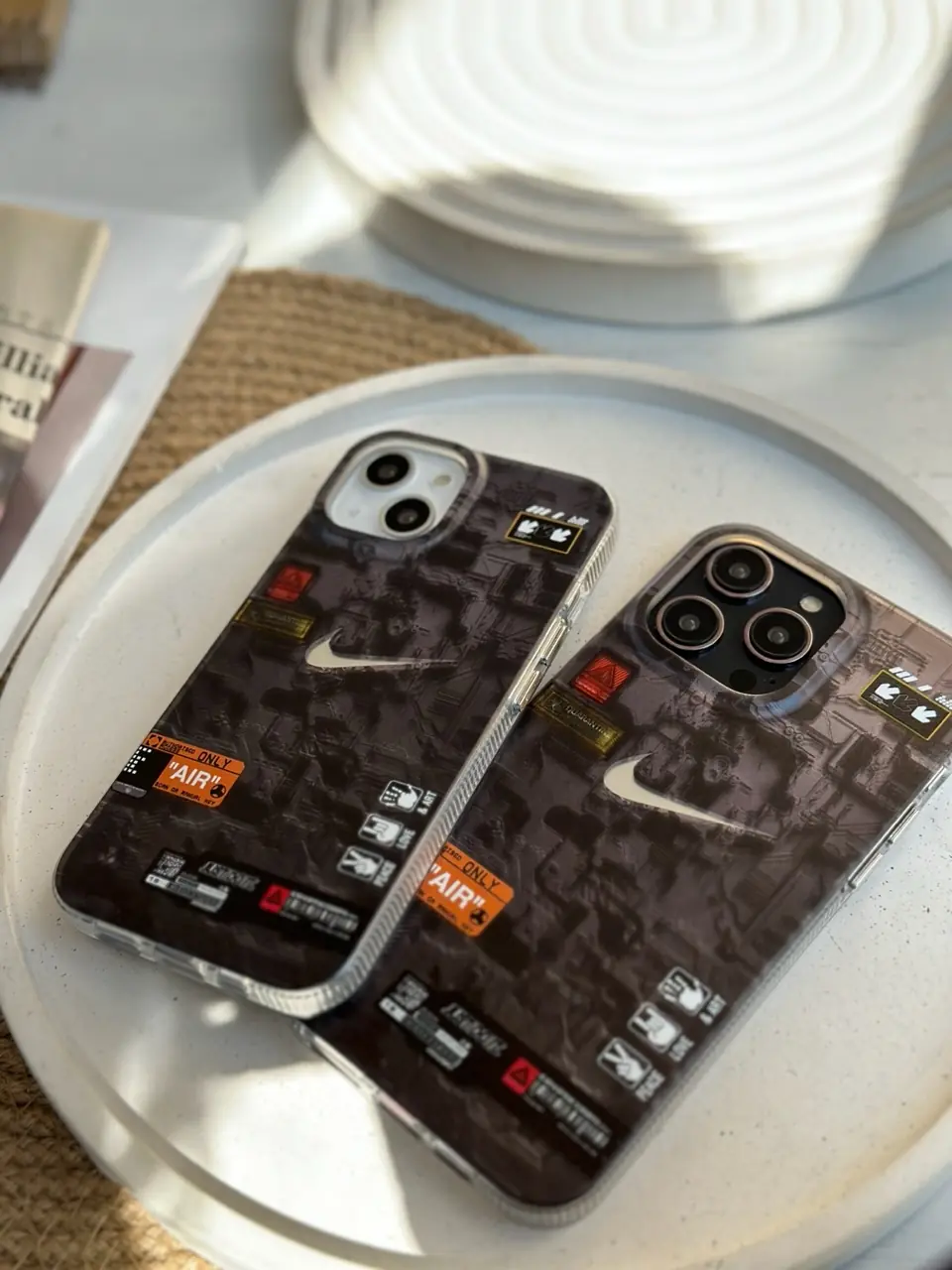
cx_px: 476
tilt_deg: -53.3
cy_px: 635
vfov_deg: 39.7
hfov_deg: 30.3
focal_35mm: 48
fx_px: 1760
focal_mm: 6.86
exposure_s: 1/1272
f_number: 1.78
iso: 80
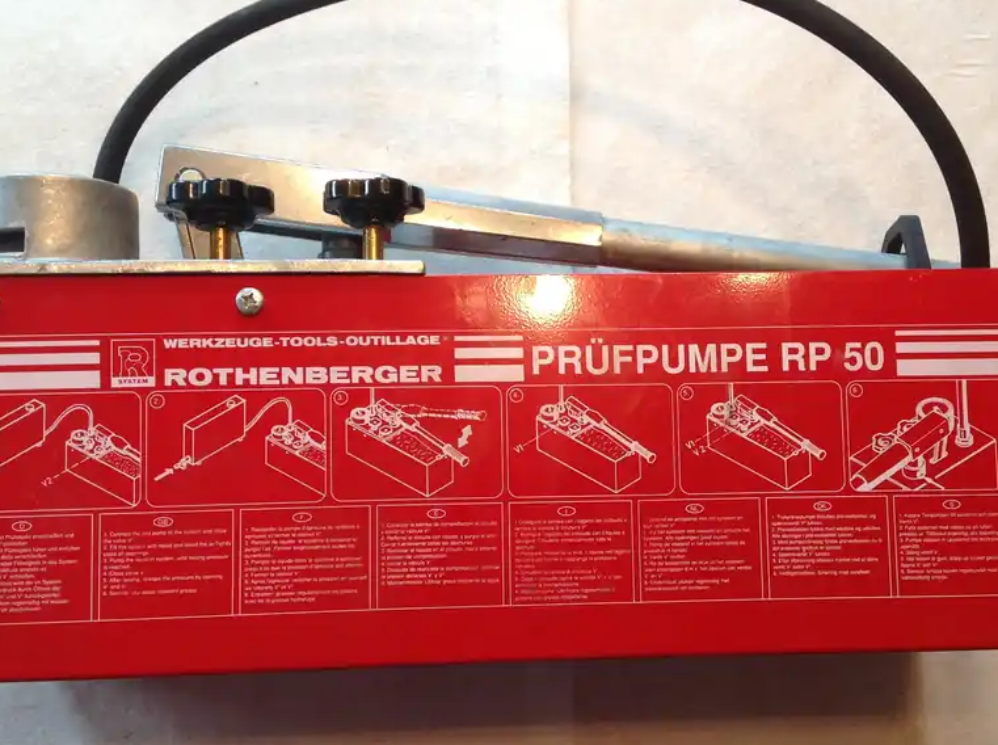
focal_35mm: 46
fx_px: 1324
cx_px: 552
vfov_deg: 31.4
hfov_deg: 41.3
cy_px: 390
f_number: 2.4
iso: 64
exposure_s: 1/24
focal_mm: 4.28
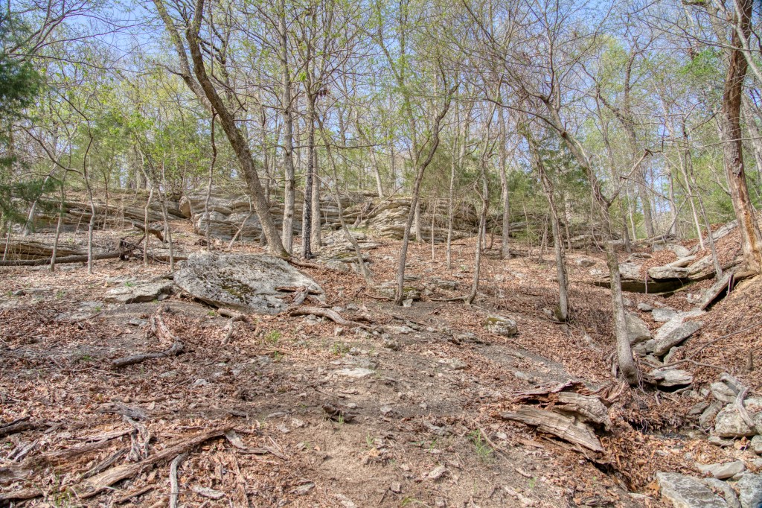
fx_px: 508
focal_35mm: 24
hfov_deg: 73.8
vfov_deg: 53.1
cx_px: 381
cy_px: 254
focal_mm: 24
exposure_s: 1/60
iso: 200
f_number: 4
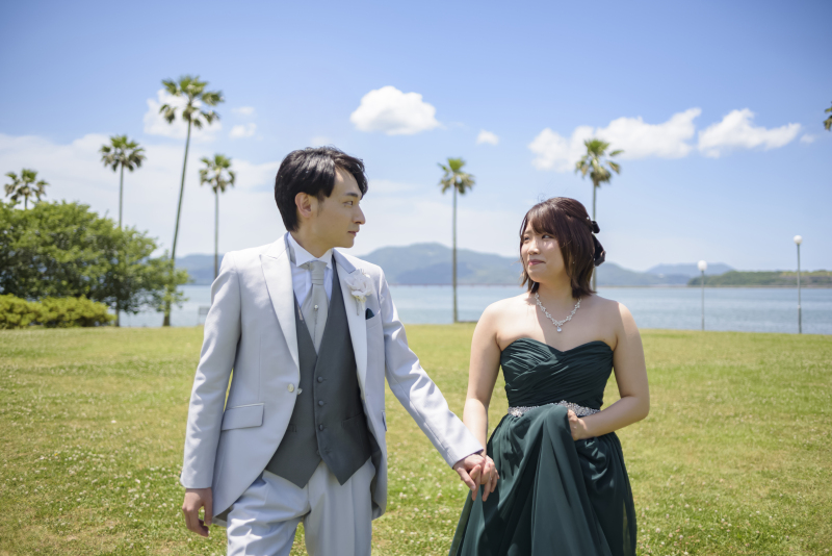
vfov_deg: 37.9
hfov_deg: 54.4
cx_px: 416
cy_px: 278
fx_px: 809
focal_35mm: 35
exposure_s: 1/500
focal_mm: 35
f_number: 2.8
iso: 100
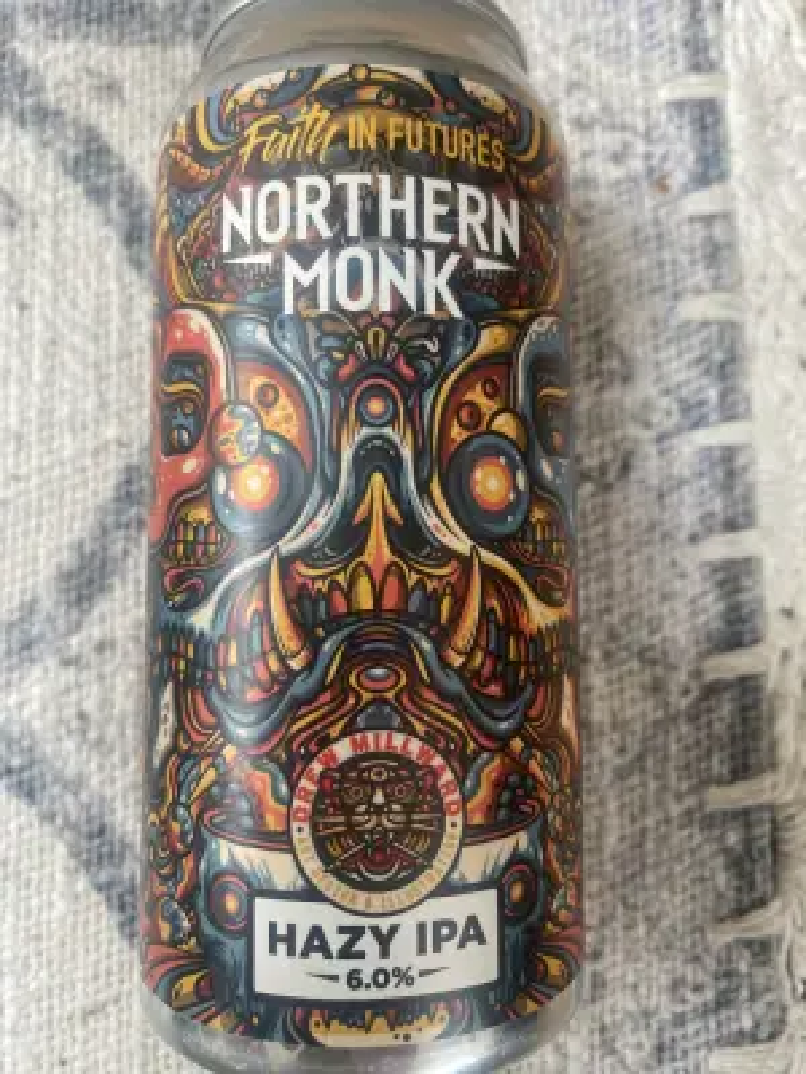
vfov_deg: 69.4
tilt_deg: -84.8
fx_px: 776
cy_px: 537
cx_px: 403
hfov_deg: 54.9
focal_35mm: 25
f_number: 1.8
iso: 100
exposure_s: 1/121
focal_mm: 4.25
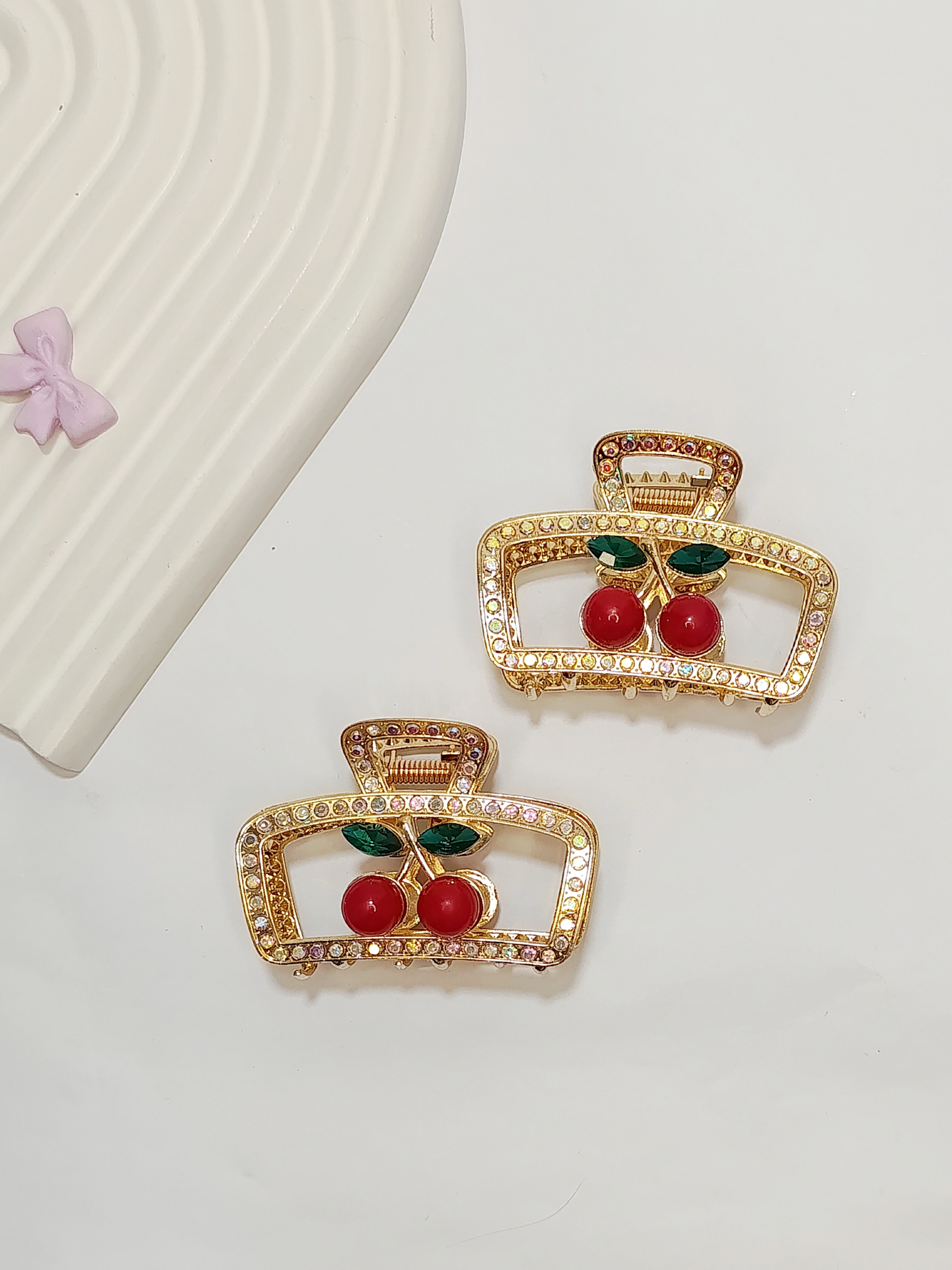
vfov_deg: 56.8
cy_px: 635
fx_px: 1173
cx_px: 476
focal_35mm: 32
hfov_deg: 44.2
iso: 500
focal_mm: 6.14
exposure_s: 1/120
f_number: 1.6
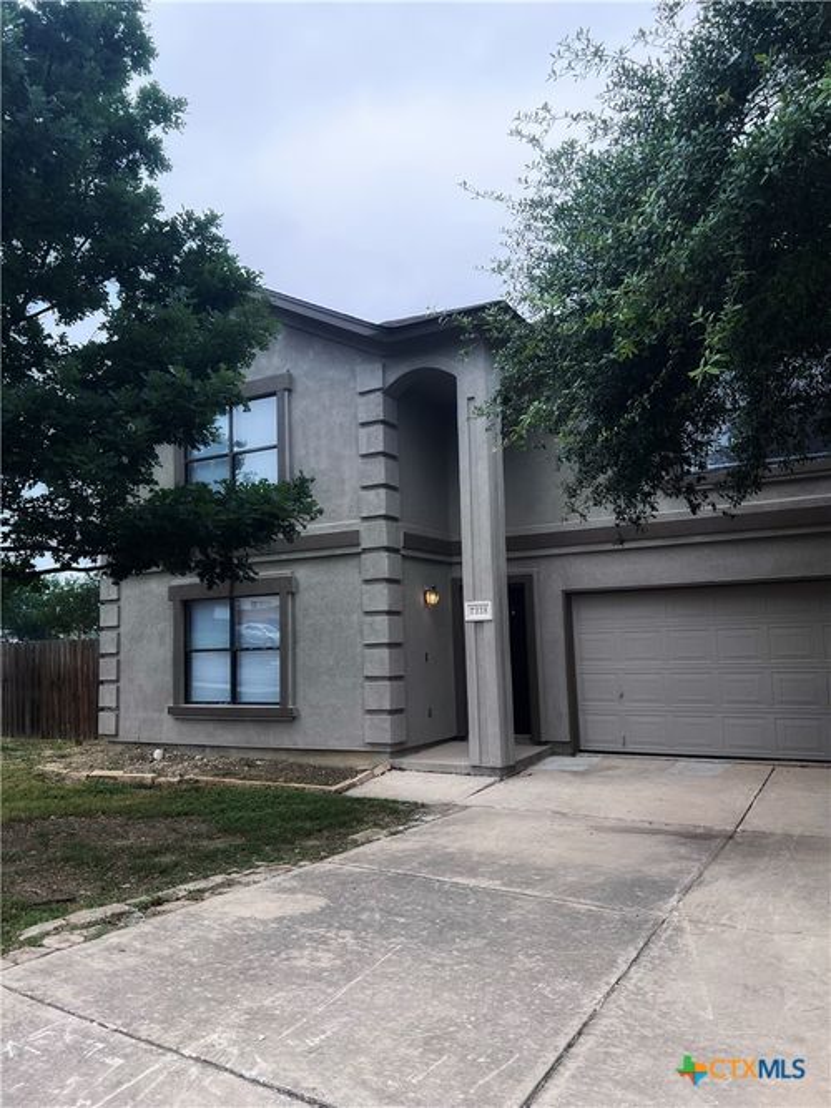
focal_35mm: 26
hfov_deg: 53.0
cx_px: 416
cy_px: 554
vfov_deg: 67.3
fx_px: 832
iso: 50
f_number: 1.5
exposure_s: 1/949
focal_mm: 5.7
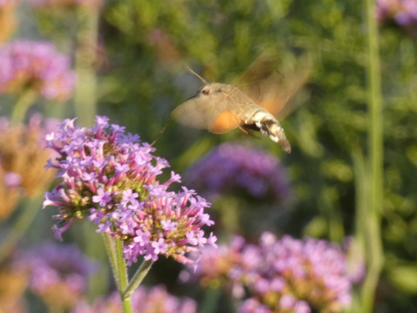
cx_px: 208
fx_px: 4482
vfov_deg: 4.0
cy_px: 156
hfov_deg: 5.3
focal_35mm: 372
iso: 200
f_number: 5.6
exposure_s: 1/80
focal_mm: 66.7
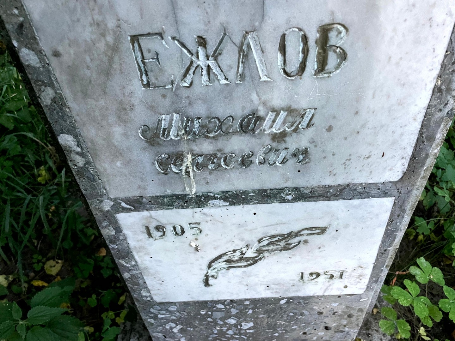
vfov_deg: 53.1
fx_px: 342
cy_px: 170
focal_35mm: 26
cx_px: 228
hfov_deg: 67.3
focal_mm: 4.2
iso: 500
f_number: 1.6
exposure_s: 1/54
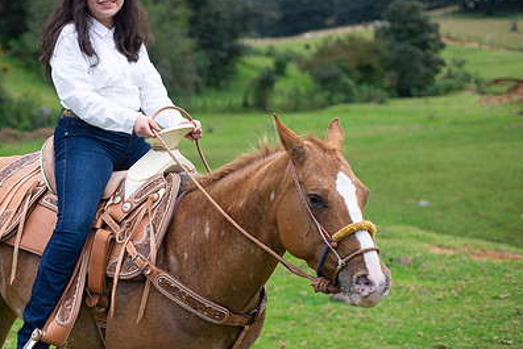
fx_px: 1061
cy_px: 151
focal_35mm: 73
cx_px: 151
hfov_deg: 27.4
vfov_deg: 18.7
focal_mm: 50
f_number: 2.8
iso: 400
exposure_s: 1/800
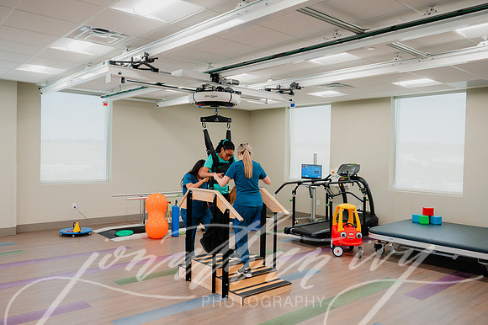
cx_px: 244
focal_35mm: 30
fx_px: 400
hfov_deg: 62.8
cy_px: 162
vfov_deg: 44.2
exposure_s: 1/160
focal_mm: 29.5
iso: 1000
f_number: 5.6
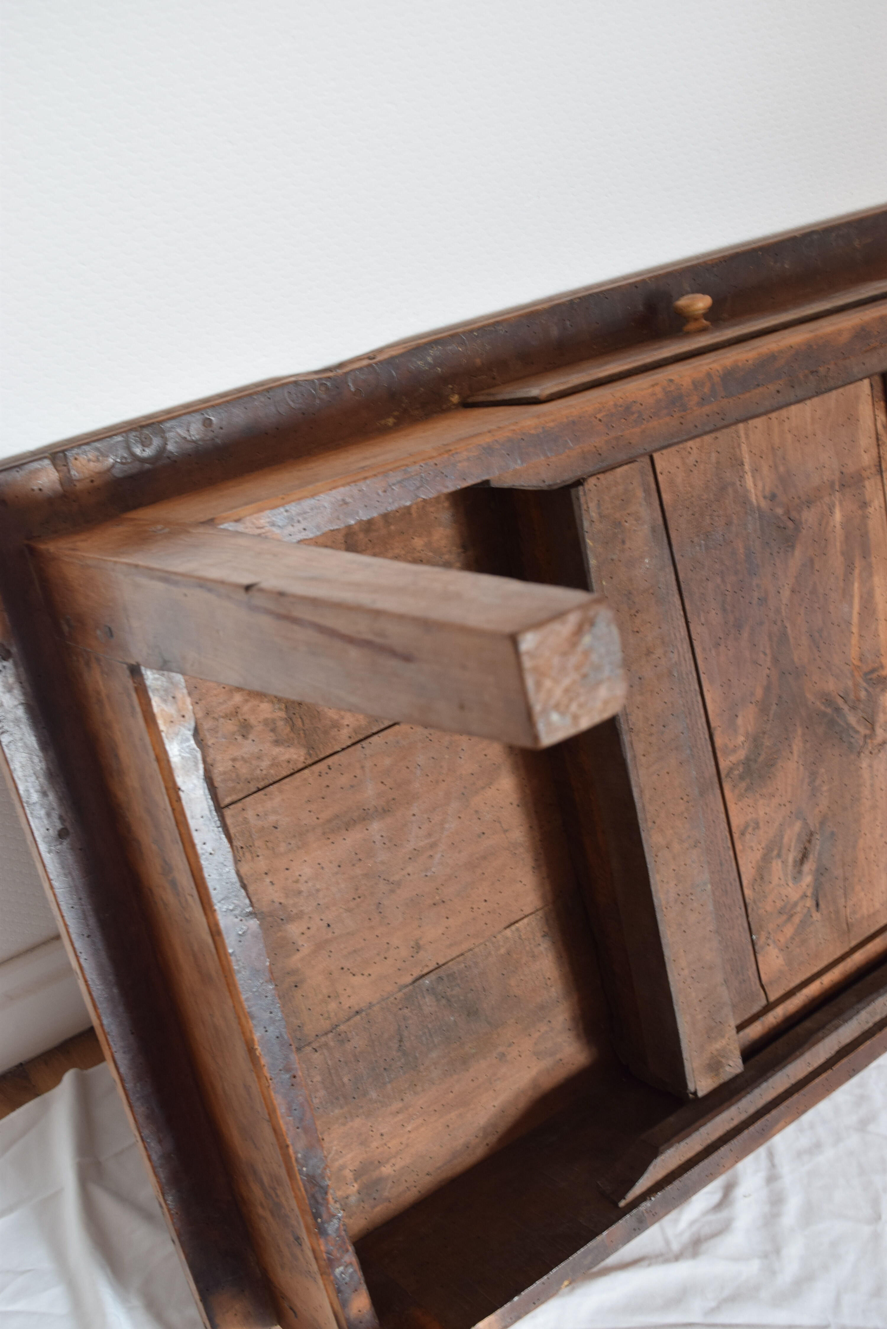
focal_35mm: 38
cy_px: 664
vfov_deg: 51.3
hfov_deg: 35.5
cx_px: 444
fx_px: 1385
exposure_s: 1/15
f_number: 5.6
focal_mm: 25
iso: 400
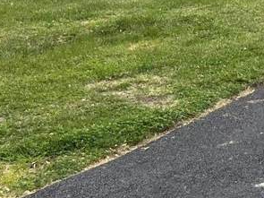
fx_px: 861
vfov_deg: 12.9
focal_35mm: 113
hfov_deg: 14.5
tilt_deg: -3.5
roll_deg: +1.0
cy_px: -17
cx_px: 524
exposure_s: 1/732
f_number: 1.6
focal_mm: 5.1
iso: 50
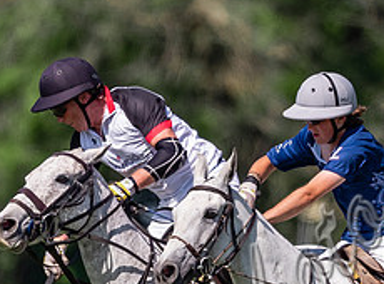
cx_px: 349
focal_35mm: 2253
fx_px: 24863
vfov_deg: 0.7
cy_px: 348
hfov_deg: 0.9
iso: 400
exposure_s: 1/4000
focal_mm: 500
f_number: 4
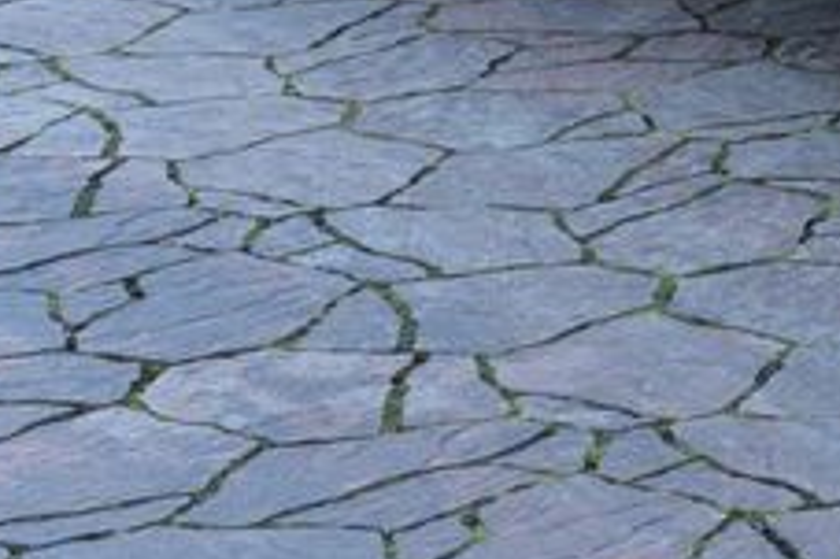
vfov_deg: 6.2
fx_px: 5060
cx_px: 1847
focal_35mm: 217
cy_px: -322
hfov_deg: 8.8
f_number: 6.3
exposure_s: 1/160
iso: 500
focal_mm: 48
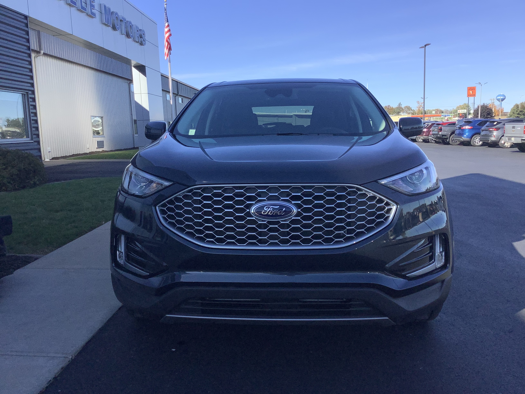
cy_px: 197
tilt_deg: -8.6
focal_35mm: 31
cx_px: 262
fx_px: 470
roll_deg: +2.2
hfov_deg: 58.4
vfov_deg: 45.4
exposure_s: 1/1664
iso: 25
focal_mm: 3.3
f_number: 2.4
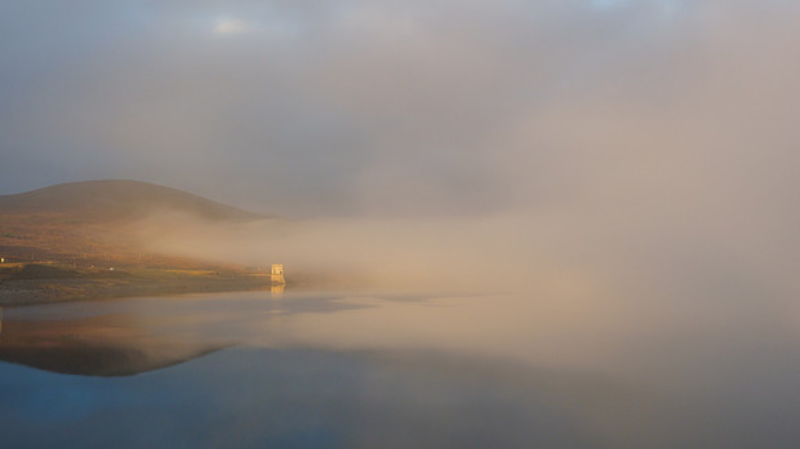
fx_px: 970
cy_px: 189
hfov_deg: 44.8
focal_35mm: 46
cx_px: 400
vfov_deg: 26.1
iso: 200
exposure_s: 1/125
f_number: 7.1
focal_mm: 21
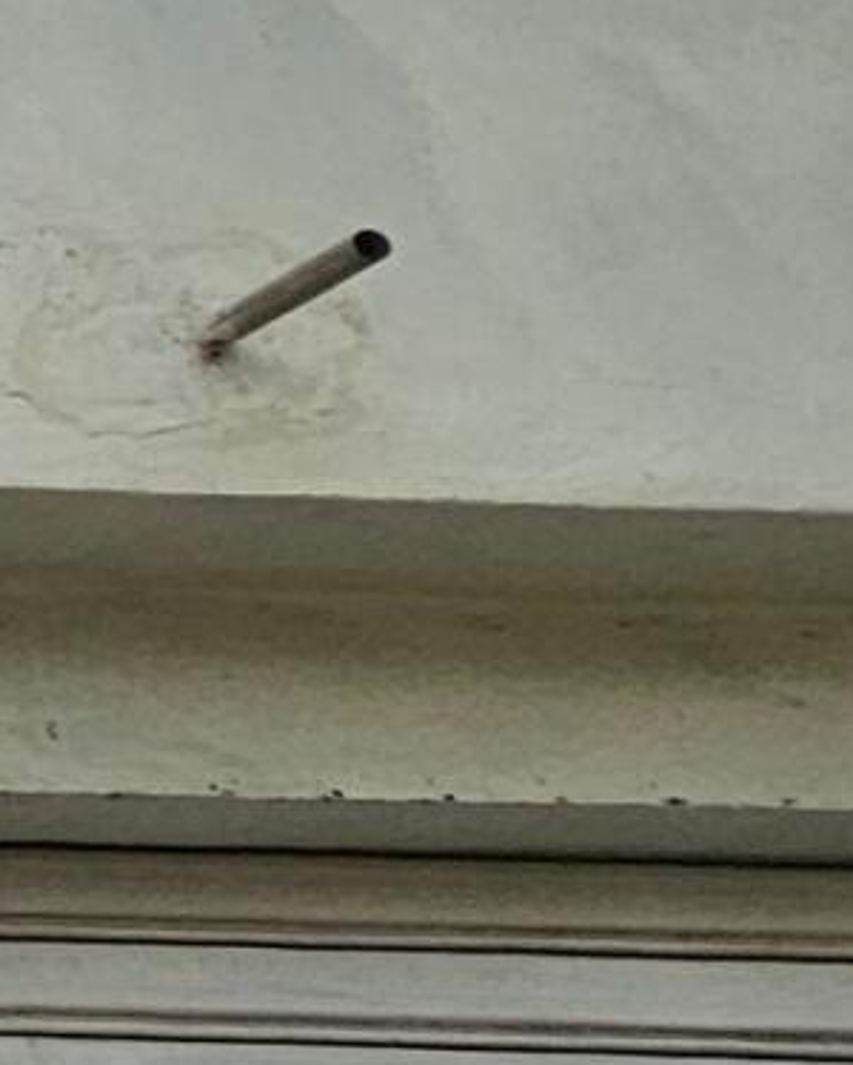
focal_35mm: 102
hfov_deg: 7.4
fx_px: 3215
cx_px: -2867
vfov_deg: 18.8
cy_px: 400
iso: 50
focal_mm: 2.2
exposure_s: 1/1677
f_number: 2.2
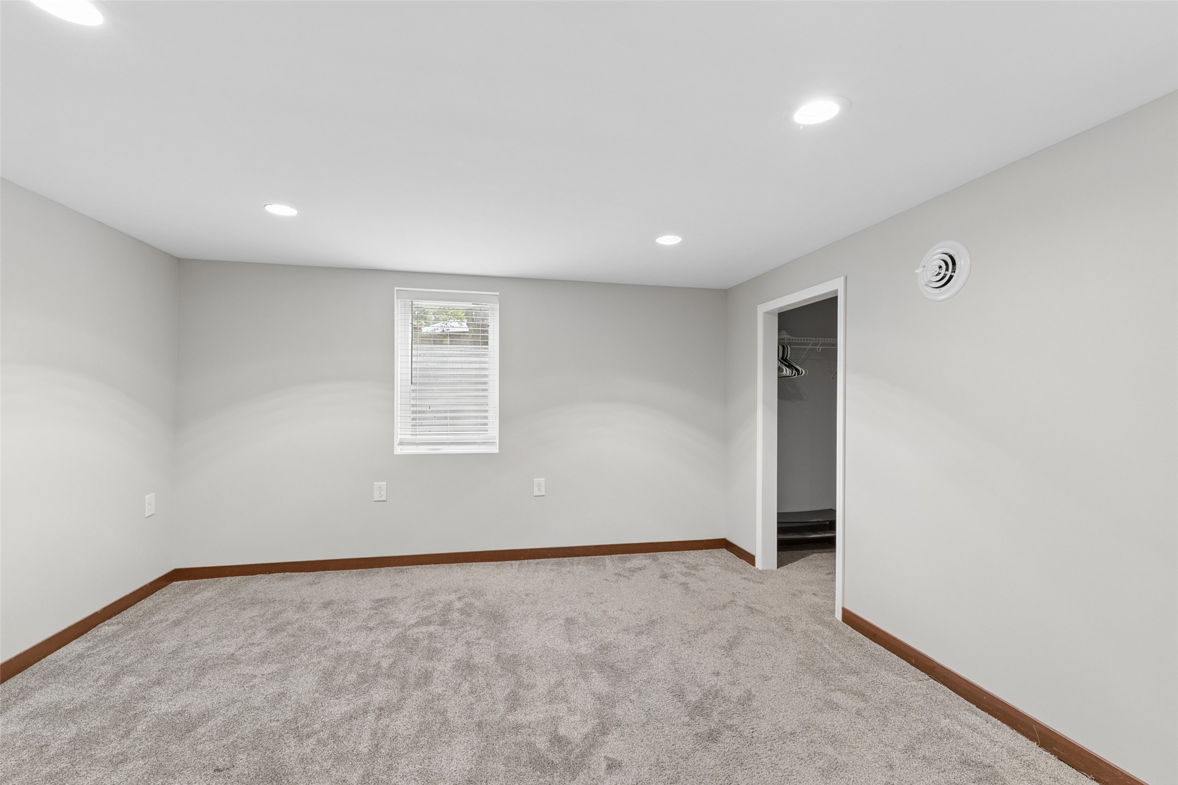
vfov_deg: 77.3
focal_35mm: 15
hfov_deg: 100.4
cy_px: 392
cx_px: 589
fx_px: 491
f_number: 8
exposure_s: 1/5
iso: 250
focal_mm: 10
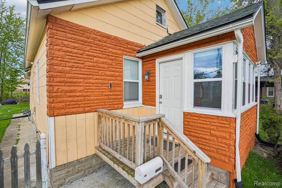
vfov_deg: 73.7
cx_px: 141
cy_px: 94
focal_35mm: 16
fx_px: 125
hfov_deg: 96.8
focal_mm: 16
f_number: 8
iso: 400
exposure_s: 1/200
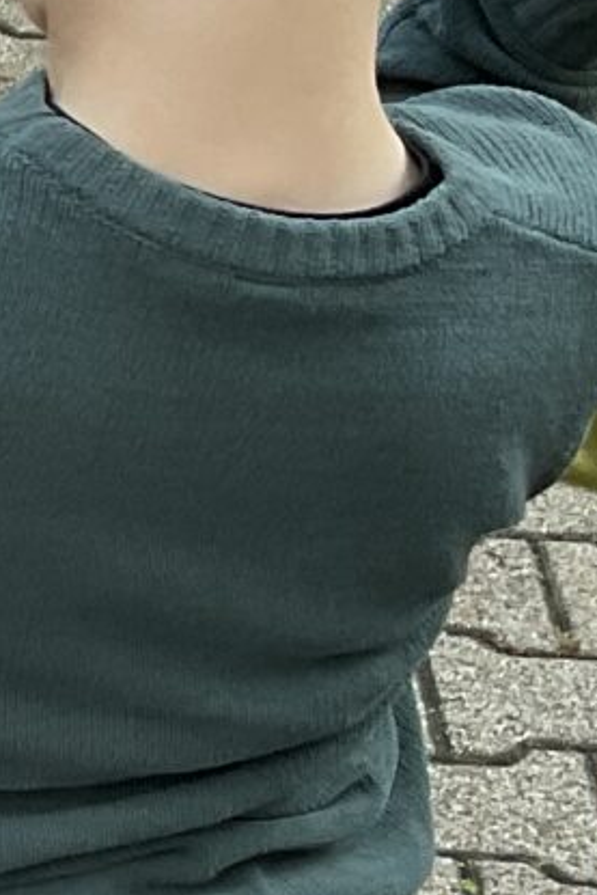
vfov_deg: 11.1
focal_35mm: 186
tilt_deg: -29.7
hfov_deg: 6.8
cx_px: -1078
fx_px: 4623
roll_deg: +1.6
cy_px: 449
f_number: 1.8
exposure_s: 1/120
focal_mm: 3
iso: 40
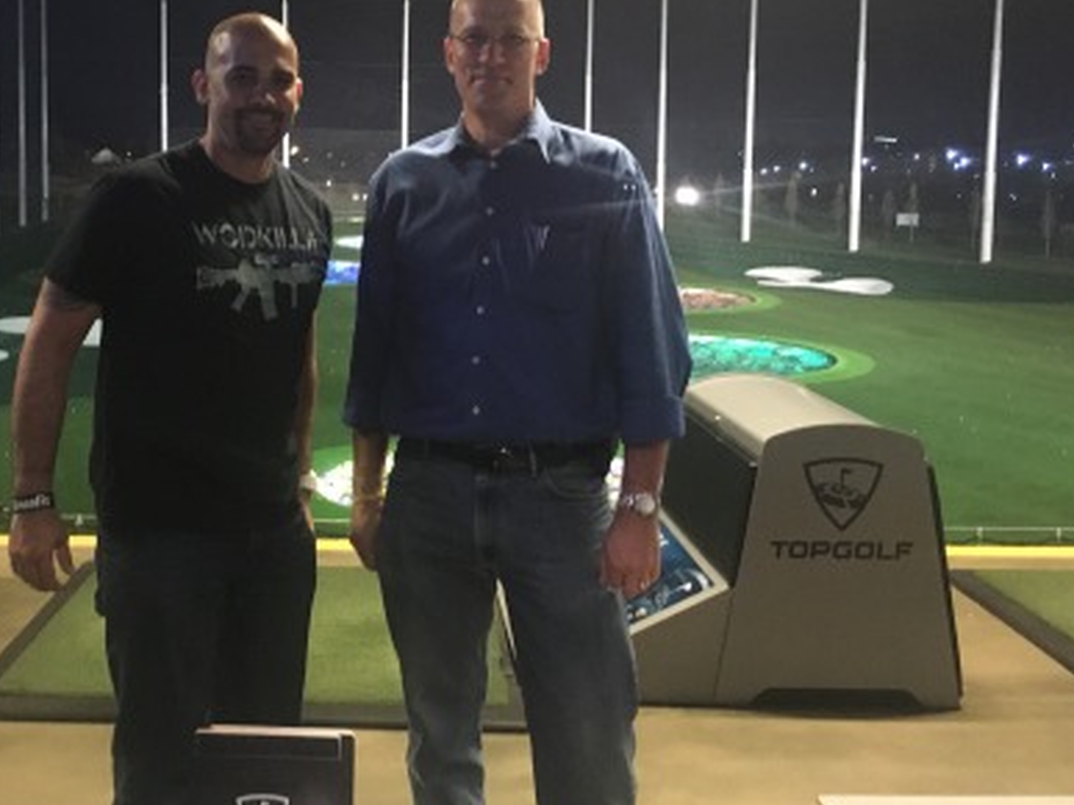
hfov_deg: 39.2
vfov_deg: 30.1
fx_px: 1489
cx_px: 358
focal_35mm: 48
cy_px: 305
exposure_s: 1/15
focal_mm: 4.15
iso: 400
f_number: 2.2
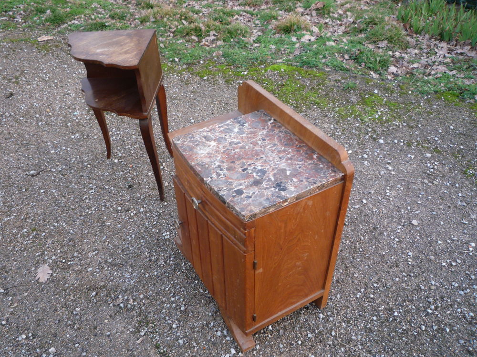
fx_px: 413
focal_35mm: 30
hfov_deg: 60.0
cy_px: 178
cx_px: 238
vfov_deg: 46.8
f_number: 3.3
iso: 125
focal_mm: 5.2
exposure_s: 1/30
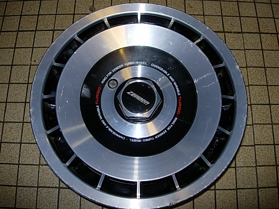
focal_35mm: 38
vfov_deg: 37.7
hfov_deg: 49.0
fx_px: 306
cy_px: 104
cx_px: 140
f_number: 2.8
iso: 79
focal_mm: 7.8
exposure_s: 1/64
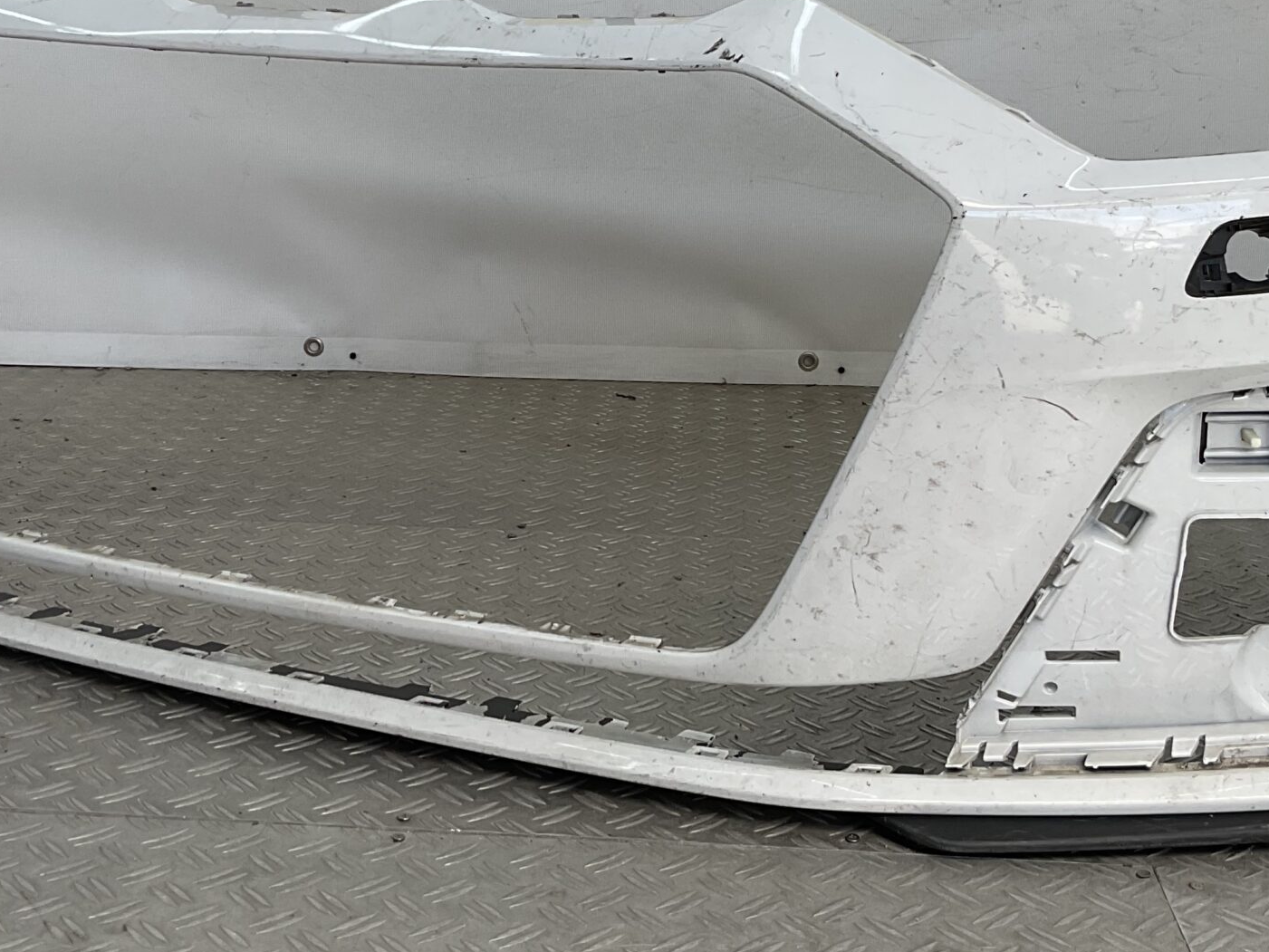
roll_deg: -2.2
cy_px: 226
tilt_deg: -10.0
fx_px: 1943
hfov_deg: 36.2
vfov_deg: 27.1
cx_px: 627
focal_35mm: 53
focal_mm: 3
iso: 16
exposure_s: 1/342
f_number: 1.8
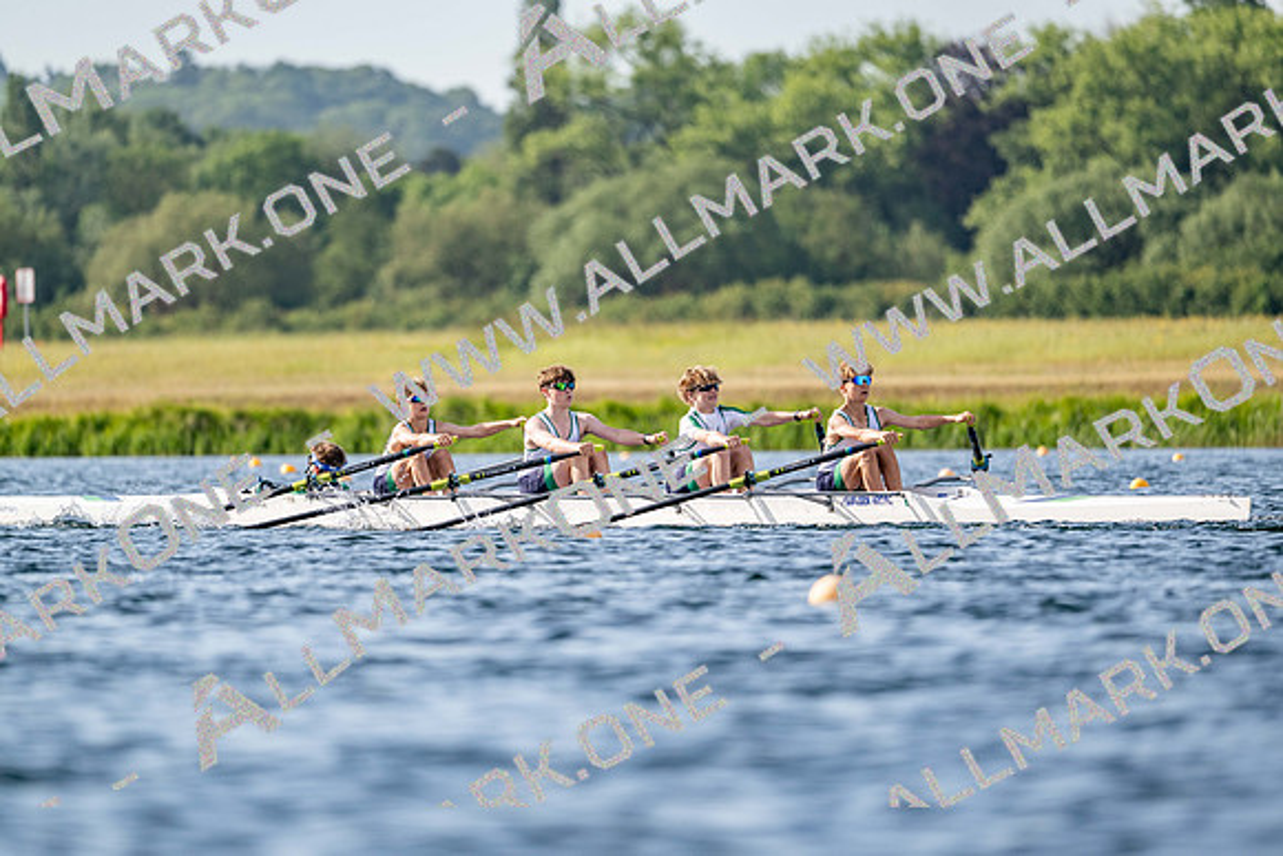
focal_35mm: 400
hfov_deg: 5.2
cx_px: 642
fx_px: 14258
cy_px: 428
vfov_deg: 3.4
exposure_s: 1/2500
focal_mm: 400
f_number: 4.5
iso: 400
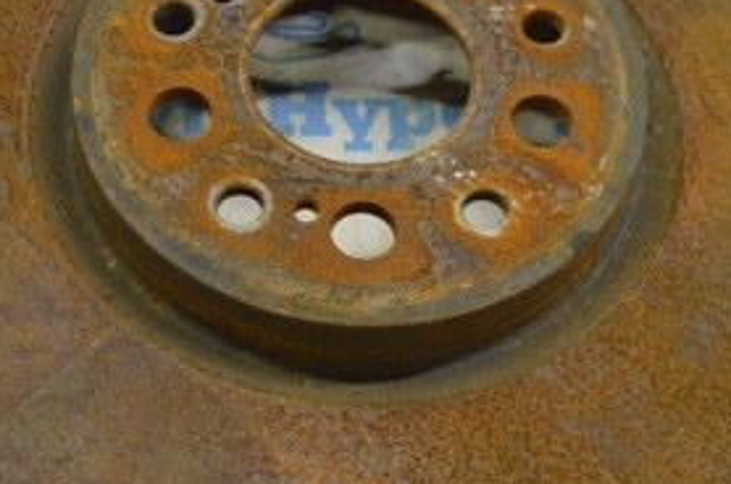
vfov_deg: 16.3
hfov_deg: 24.5
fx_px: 1682
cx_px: 284
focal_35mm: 83
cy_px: 170
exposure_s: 1/25
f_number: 5.6
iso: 400
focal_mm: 24
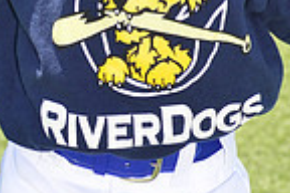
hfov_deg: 3.8
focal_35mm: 545
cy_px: -146
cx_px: 169
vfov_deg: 2.5
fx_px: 4390
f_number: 11
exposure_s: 1/250
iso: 250
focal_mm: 135
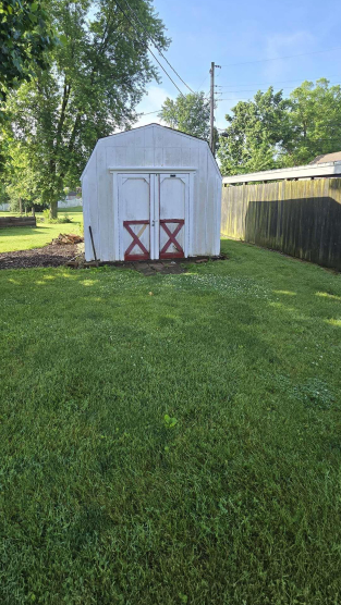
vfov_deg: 95.1
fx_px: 273
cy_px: 253
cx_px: 146
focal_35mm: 17
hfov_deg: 63.7
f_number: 2.2
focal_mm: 2.2
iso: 50
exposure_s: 1/659
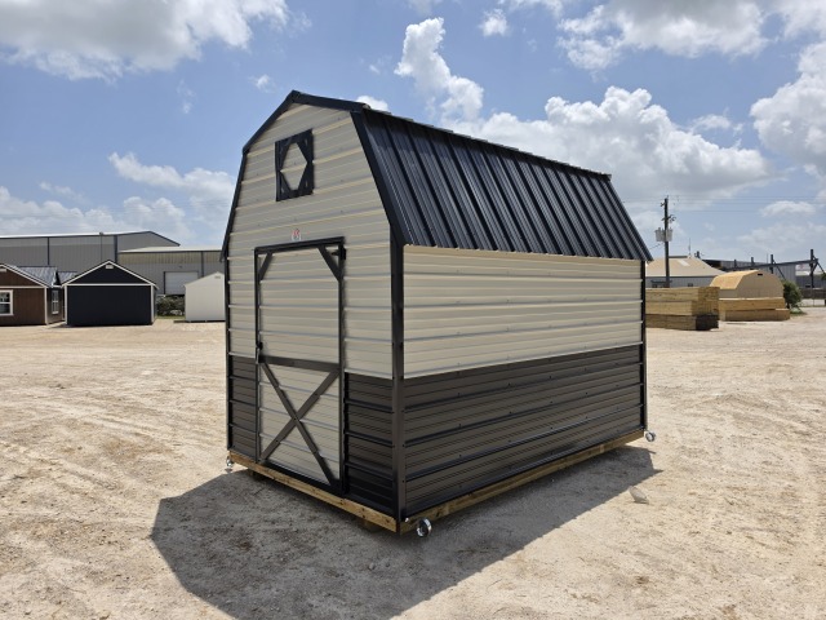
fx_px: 549
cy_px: 310
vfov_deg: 58.9
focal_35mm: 23
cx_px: 413
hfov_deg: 73.9
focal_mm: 6.5
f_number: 1.4
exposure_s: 1/7939
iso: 40
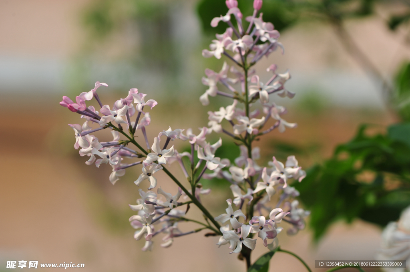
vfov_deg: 13.0
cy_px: 136
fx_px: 1195
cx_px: 205
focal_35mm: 105
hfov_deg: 19.5
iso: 200
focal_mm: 105
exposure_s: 1/200
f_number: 8
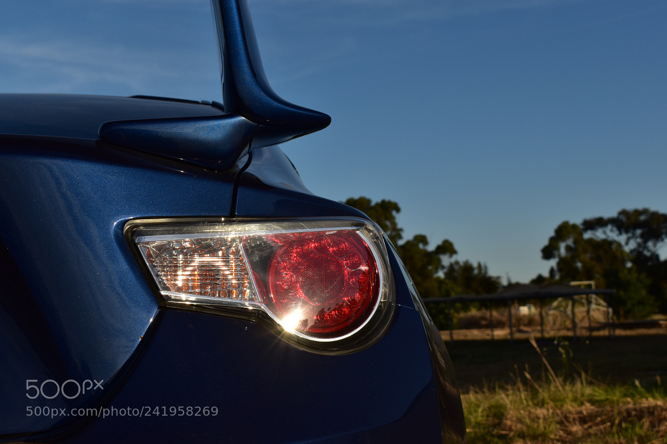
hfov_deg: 35.1
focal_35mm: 57
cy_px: 222
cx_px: 334
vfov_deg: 23.8
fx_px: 1056
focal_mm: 38
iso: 200
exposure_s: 1/800
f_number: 9
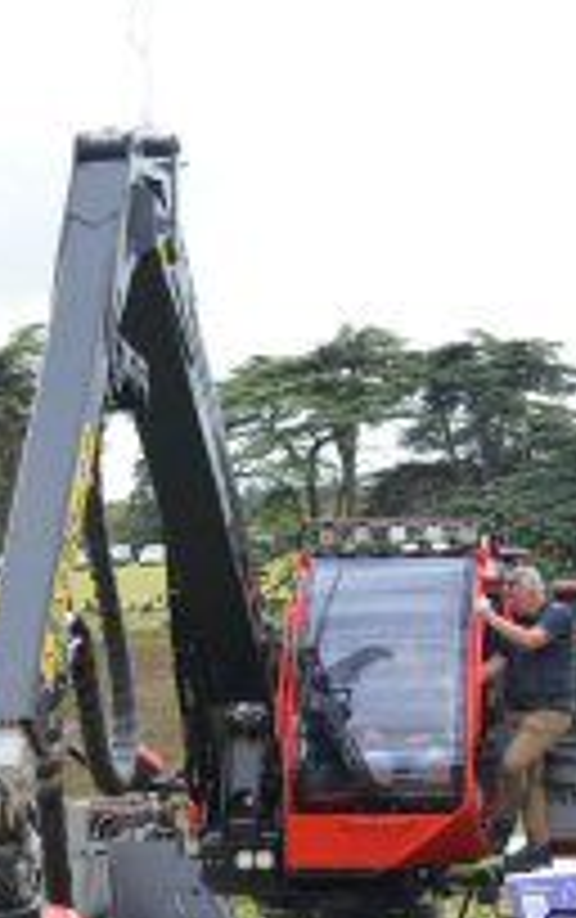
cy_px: 745
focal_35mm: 88
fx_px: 2204
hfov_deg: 14.9
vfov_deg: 23.2
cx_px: 288
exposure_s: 1/800
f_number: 8
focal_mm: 26
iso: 1600
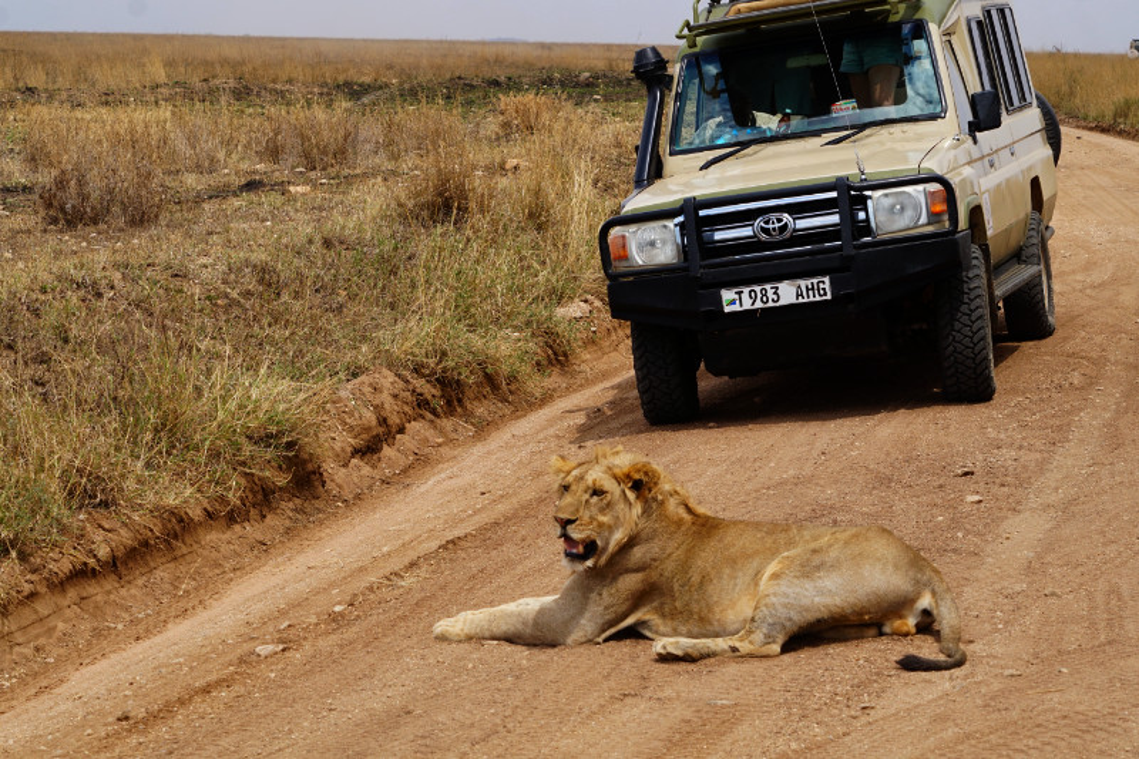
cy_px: 380
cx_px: 570
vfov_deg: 13.0
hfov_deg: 19.5
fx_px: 3321
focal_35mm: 105
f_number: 9
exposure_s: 1/160
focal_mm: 70
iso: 100
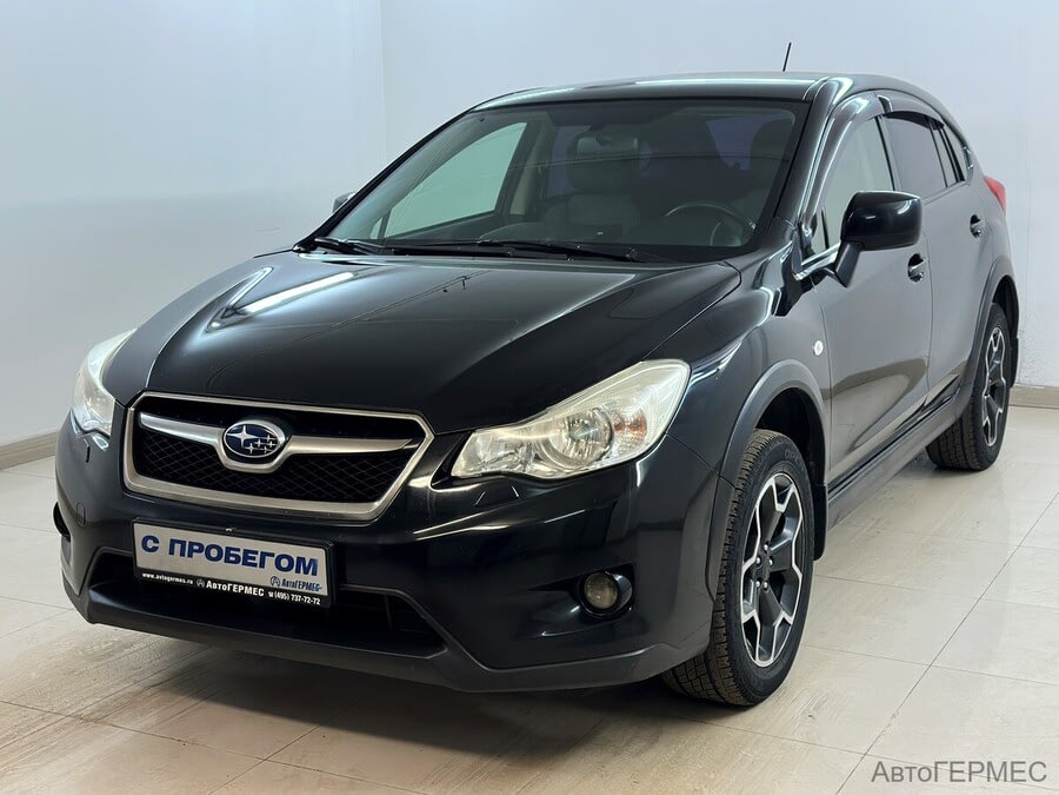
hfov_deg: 39.7
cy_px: 398
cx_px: 530
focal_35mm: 48
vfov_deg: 30.3
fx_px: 1468
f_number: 1.78
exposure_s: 1/100
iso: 100
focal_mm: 6.86
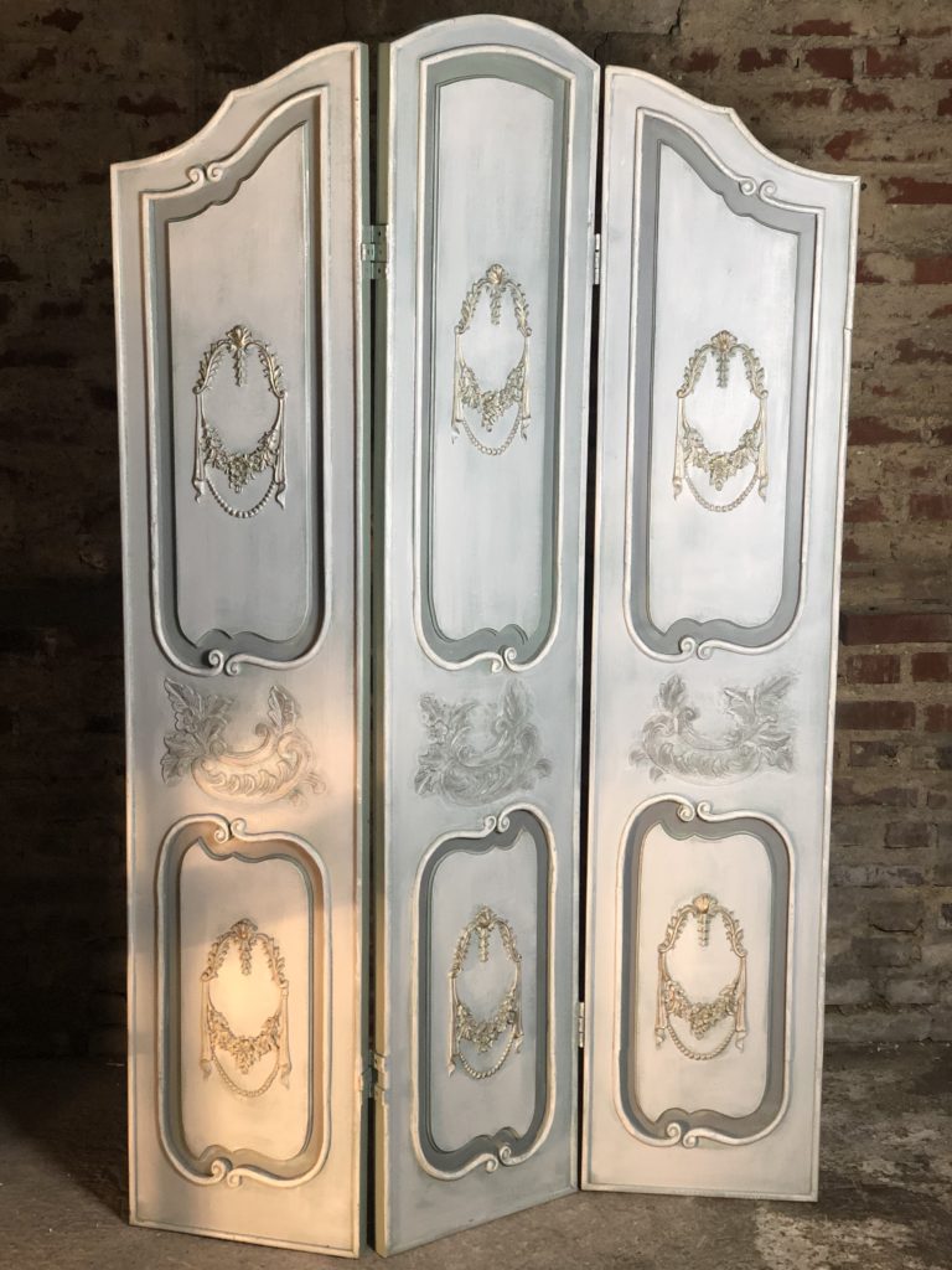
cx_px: 476
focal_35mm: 52
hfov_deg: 28.0
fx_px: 1907
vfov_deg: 36.8
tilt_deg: -8.4
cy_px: 635
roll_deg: +0.8
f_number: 2.4
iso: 100
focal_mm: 6
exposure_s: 1/33
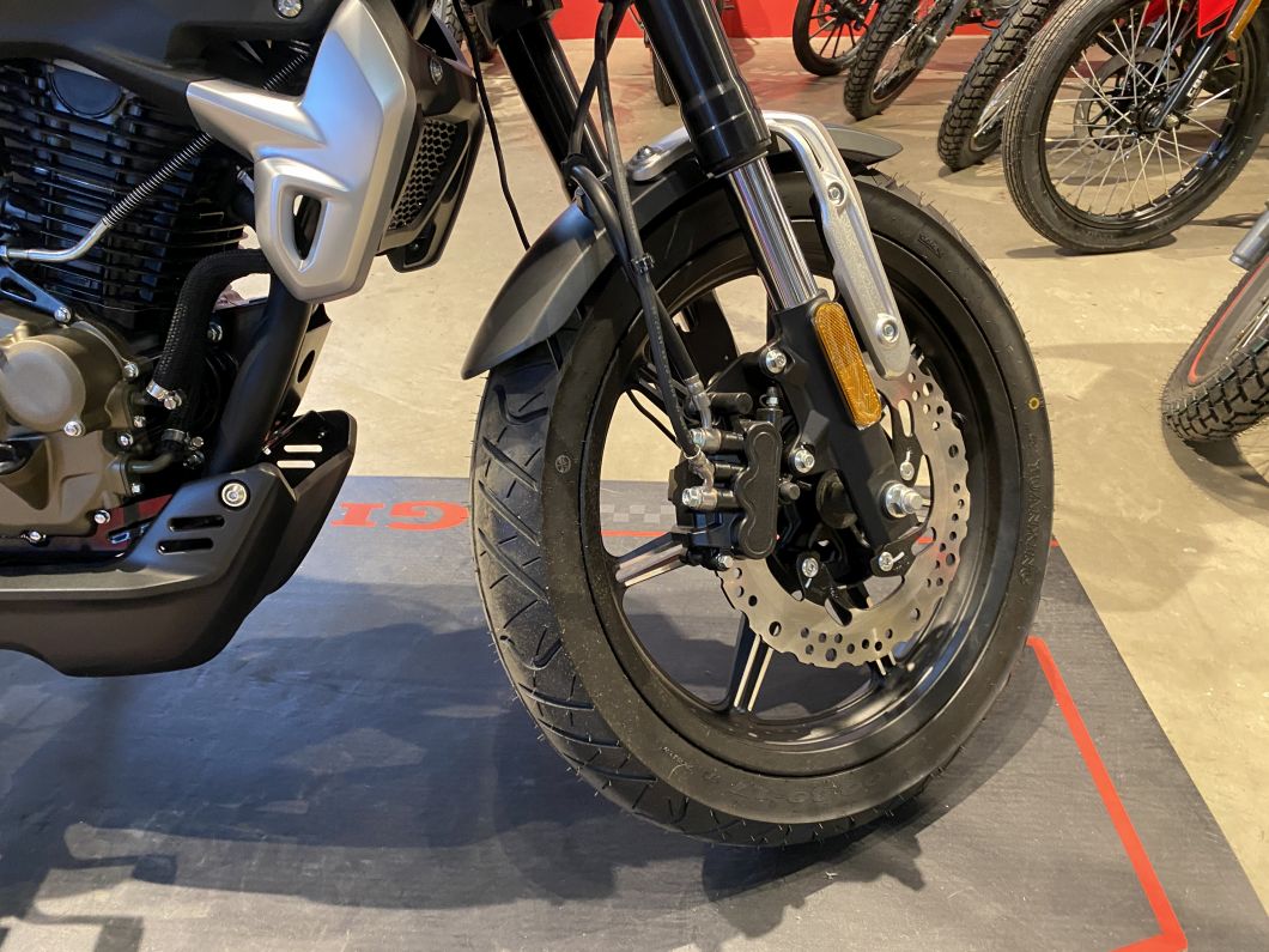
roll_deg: +2.5
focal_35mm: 26
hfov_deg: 67.3
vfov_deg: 53.1
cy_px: 476
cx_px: 634
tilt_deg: -31.1
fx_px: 953
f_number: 1.8
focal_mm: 4.25
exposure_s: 1/50
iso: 320
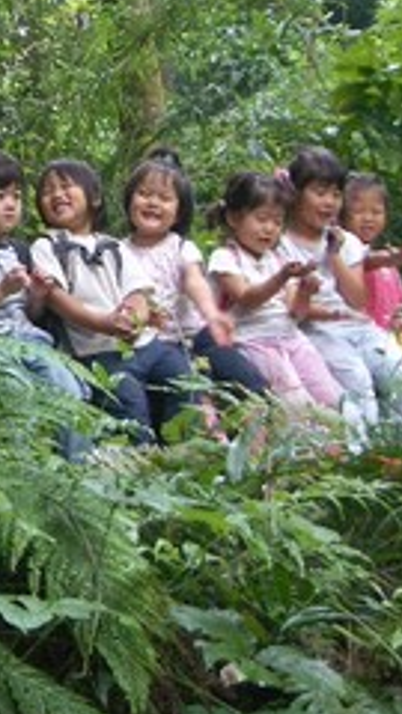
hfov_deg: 11.8
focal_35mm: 100
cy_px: 253
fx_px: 1895
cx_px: -104
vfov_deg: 21.3
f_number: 3.1
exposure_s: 1/25
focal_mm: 8.2
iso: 100
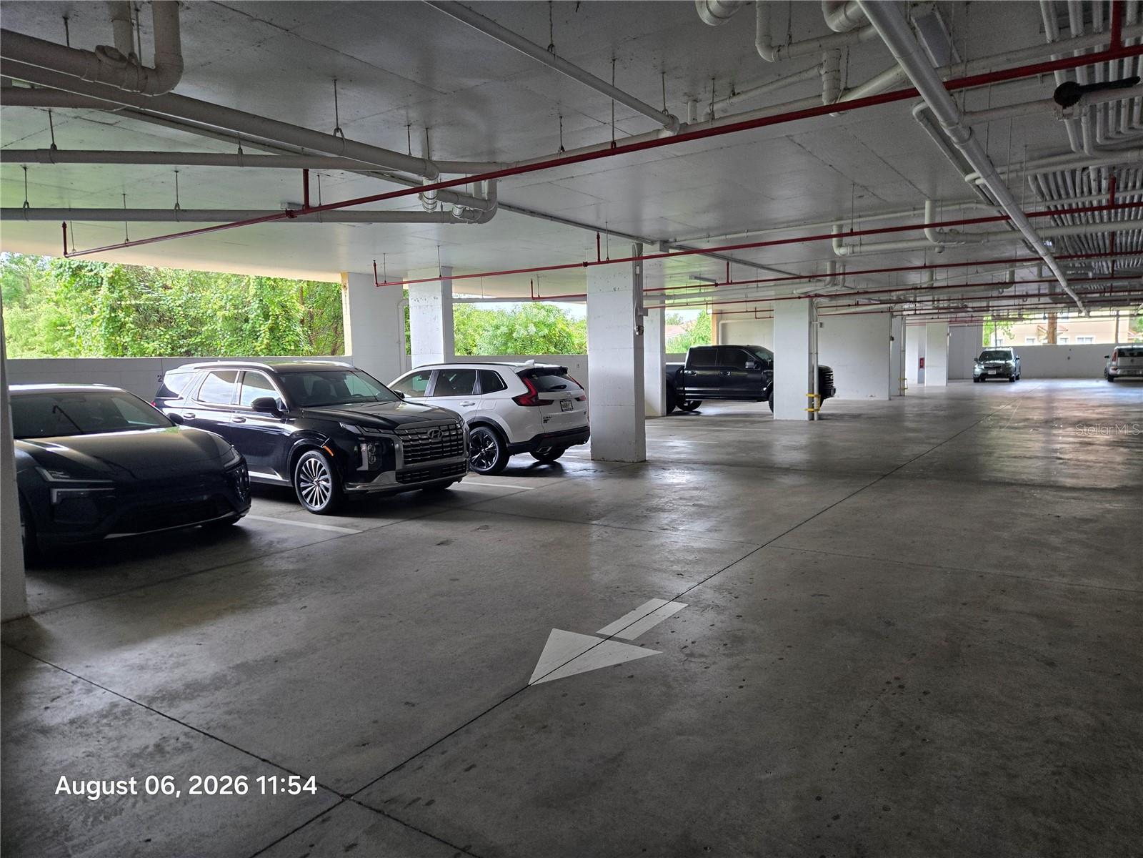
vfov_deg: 58.9
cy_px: 429
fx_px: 759
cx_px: 572
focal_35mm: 23
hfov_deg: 73.9
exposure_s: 1/180
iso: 250
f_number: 1.8
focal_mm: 5.4
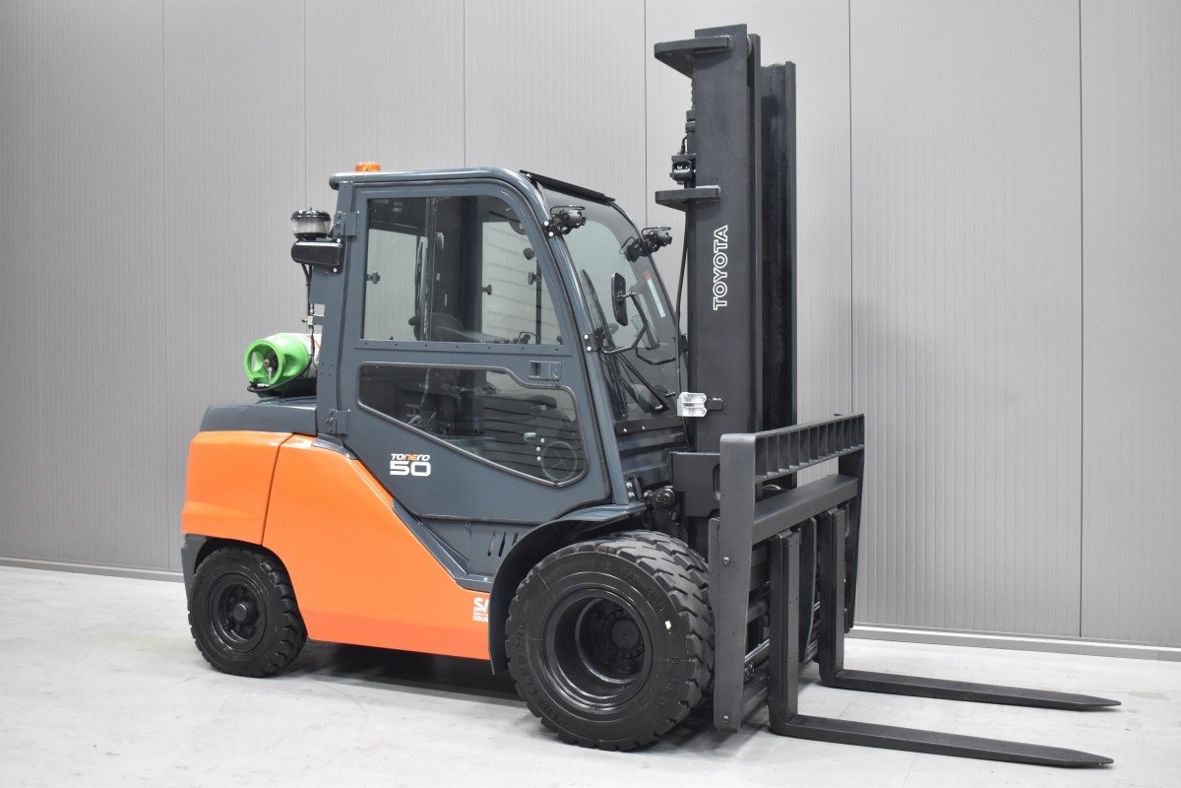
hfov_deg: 51.3
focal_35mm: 38
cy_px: 394
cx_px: 590
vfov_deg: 35.5
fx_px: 1230
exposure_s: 1/30
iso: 1600
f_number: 4
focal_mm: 25
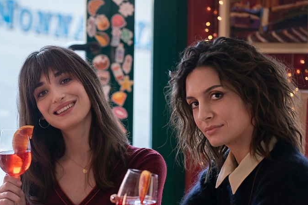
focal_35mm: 124
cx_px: 56
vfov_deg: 11.0
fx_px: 1061
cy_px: 160
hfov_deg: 16.4
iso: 800
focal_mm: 70
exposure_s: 1/200
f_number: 2.8
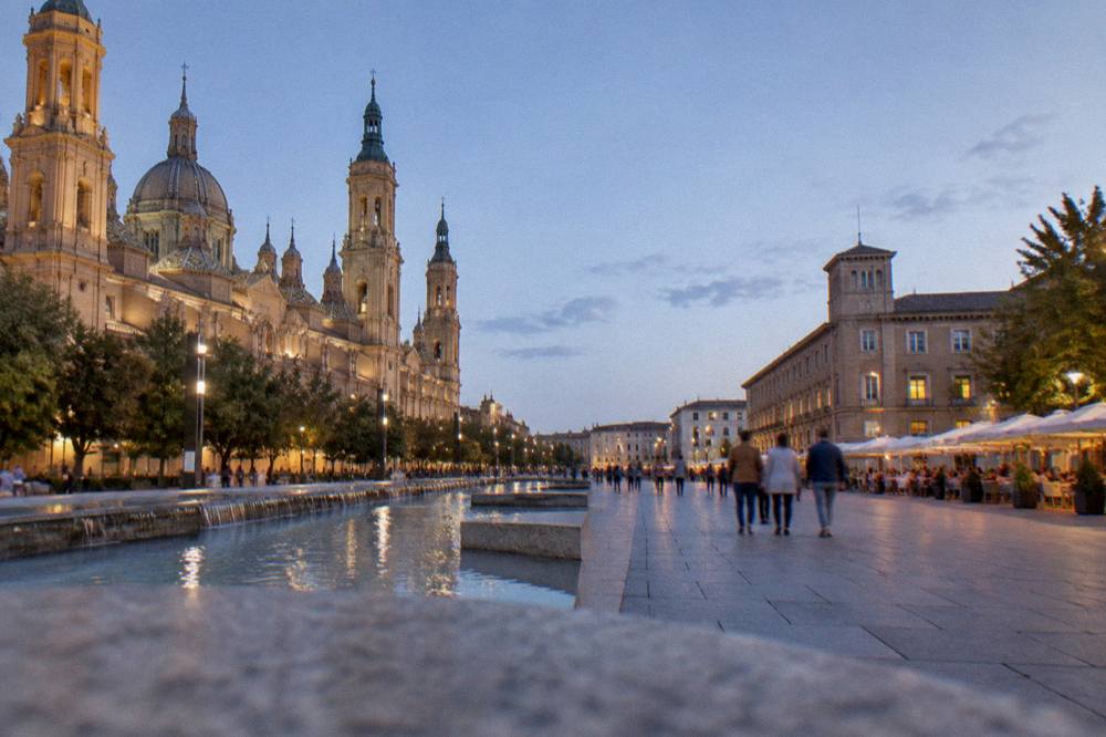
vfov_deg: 37.8
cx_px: 553
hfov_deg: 54.5
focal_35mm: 35
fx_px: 1075
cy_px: 368
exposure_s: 1/60
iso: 1600
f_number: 6.3
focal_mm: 35
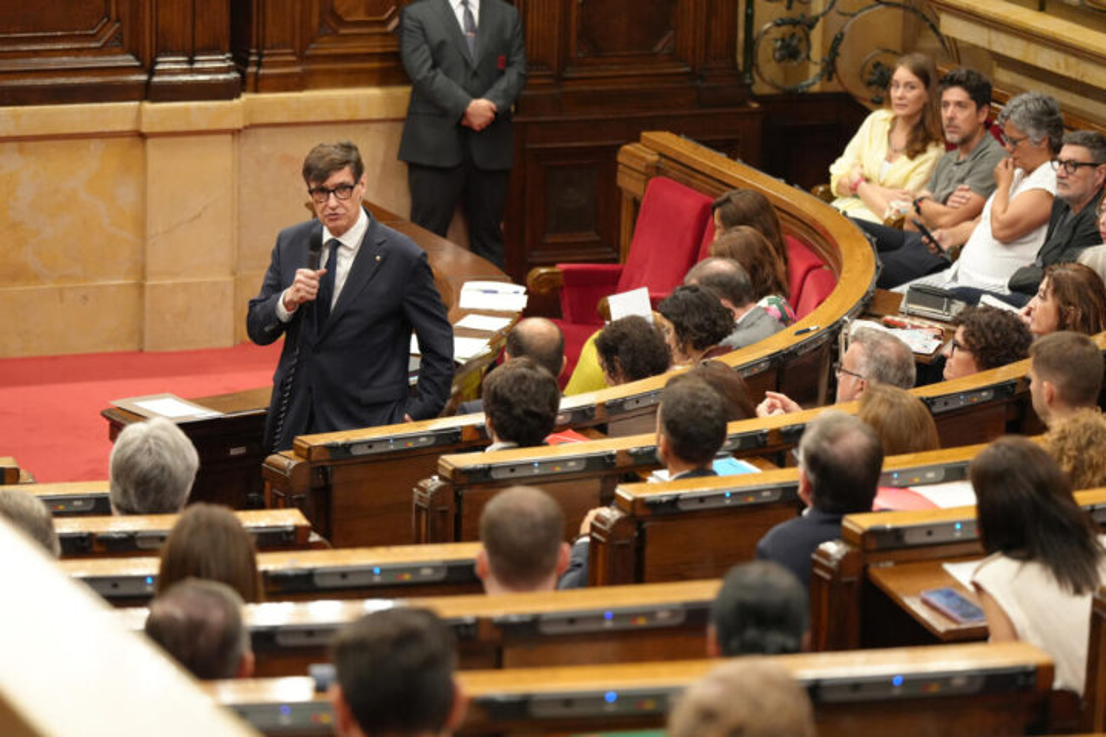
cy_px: 368
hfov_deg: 12.5
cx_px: 553
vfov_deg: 8.4
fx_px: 5038
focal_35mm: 164
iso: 5000
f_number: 4
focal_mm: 164
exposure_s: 1/200
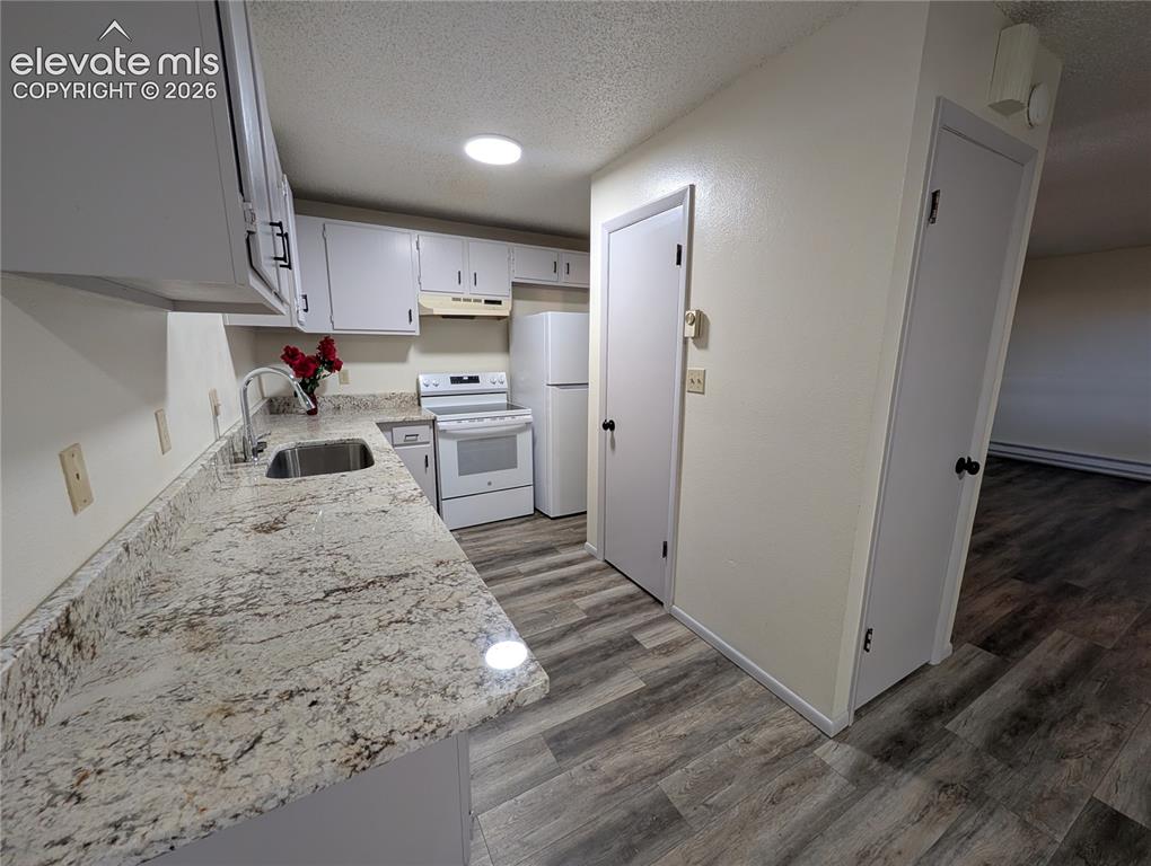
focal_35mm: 12
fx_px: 400
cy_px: 433
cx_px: 576
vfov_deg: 94.6
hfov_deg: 110.5
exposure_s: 1/60
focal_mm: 2.02
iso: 98
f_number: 1.7
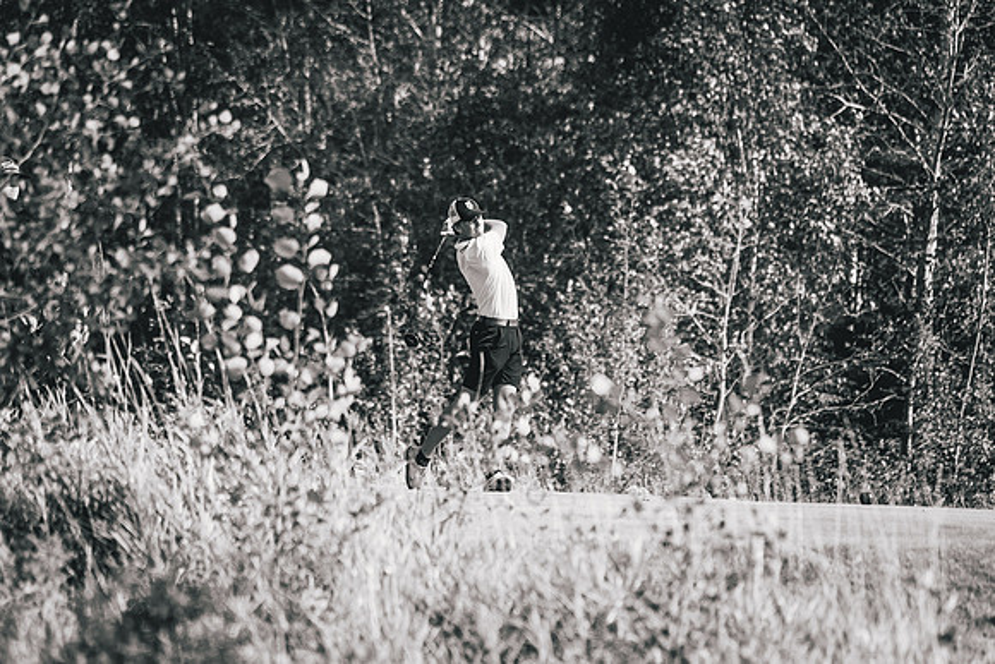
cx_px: 487
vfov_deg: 6.8
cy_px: 300
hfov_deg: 10.1
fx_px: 5618
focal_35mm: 203
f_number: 2.8
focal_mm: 150
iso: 100
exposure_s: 1/2000
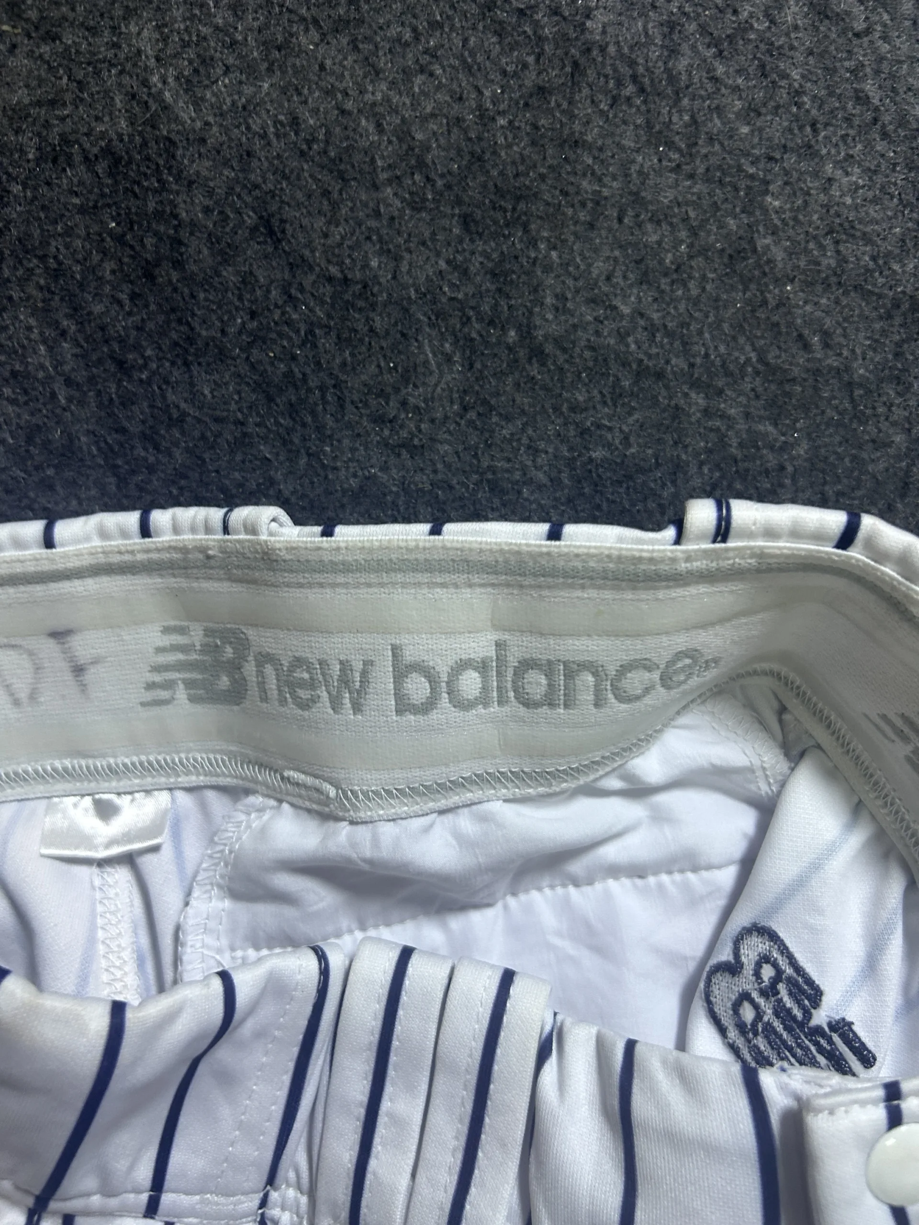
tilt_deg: -59.4
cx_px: 460
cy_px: 612
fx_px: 920
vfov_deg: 67.3
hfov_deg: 53.1
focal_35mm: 26
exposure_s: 1/50
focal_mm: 5.7
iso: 125
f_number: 1.5
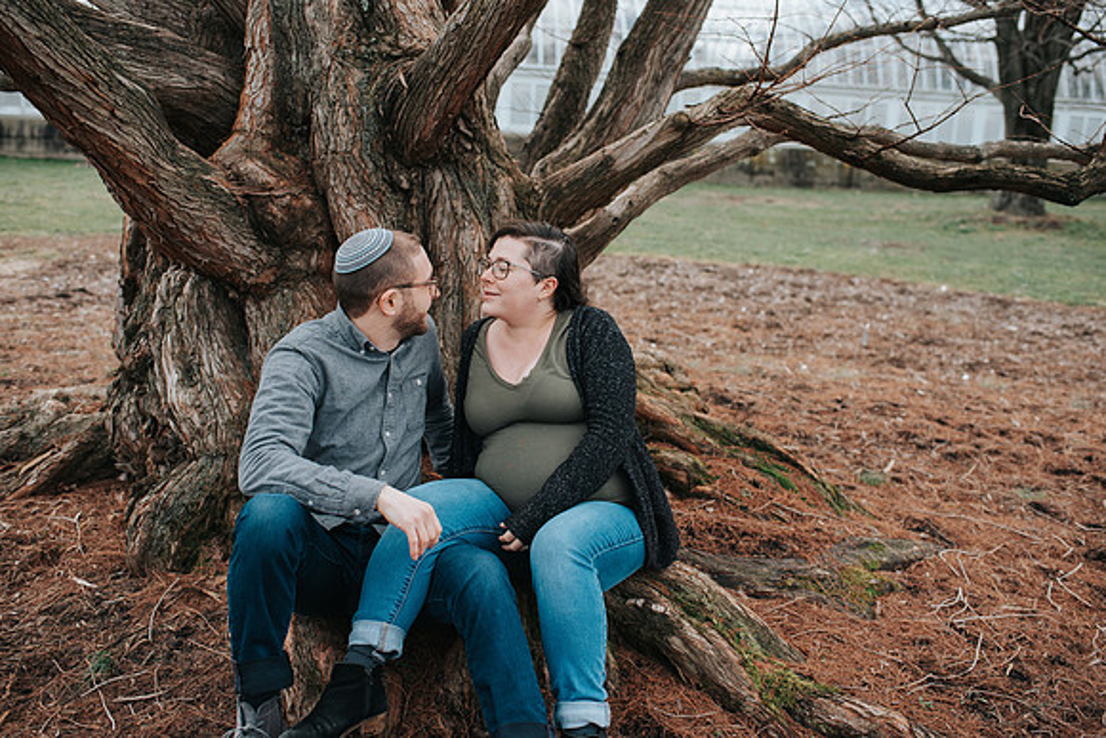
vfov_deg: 37.9
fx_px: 1075
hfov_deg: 54.4
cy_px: 369
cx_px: 553
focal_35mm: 35
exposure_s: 1/800
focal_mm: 35
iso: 560
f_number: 3.2
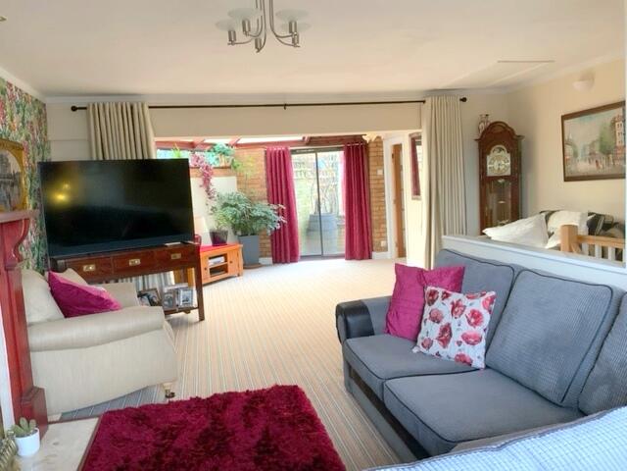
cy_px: 236
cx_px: 314
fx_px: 525
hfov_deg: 61.7
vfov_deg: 48.2
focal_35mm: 29
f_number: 1.8
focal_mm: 3
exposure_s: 1/50
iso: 125
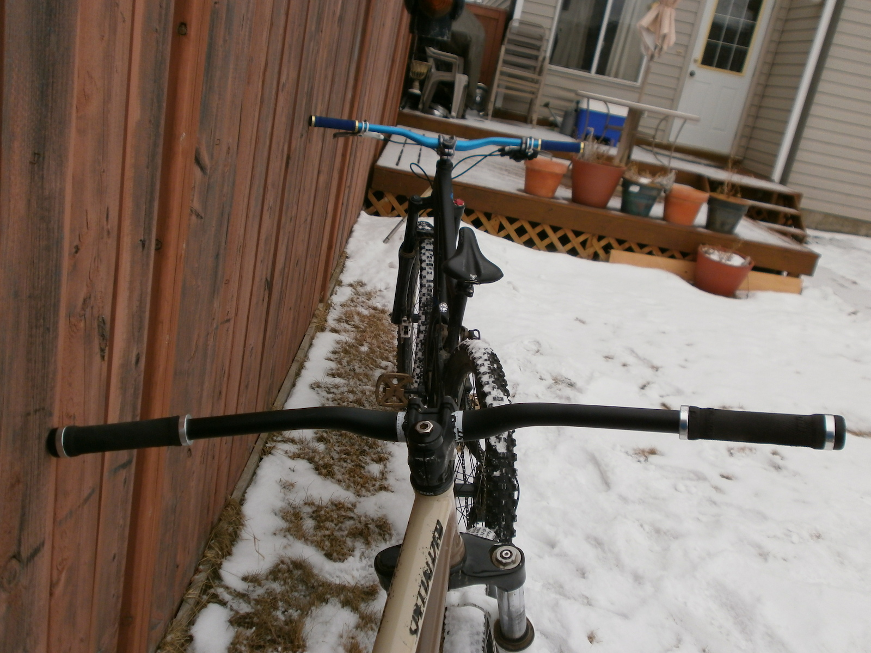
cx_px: 436
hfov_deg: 56.8
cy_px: 326
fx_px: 805
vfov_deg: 44.2
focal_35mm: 32
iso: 100
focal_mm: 5.8
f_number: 3.1
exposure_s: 1/500
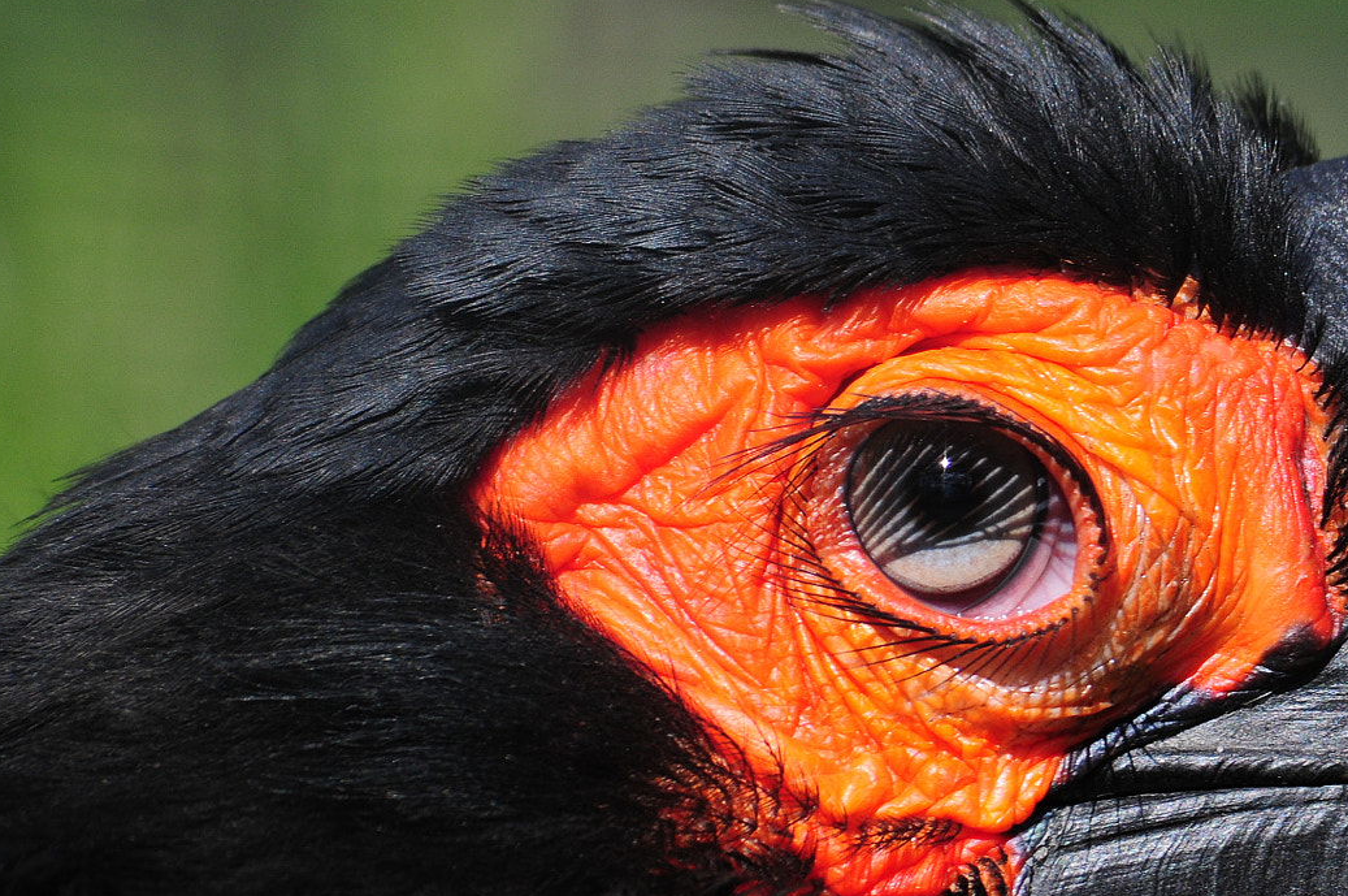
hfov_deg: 2.2
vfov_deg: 1.5
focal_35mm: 926
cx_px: 945
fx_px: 34635
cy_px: 561
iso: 400
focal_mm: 400
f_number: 9
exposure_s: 1/320
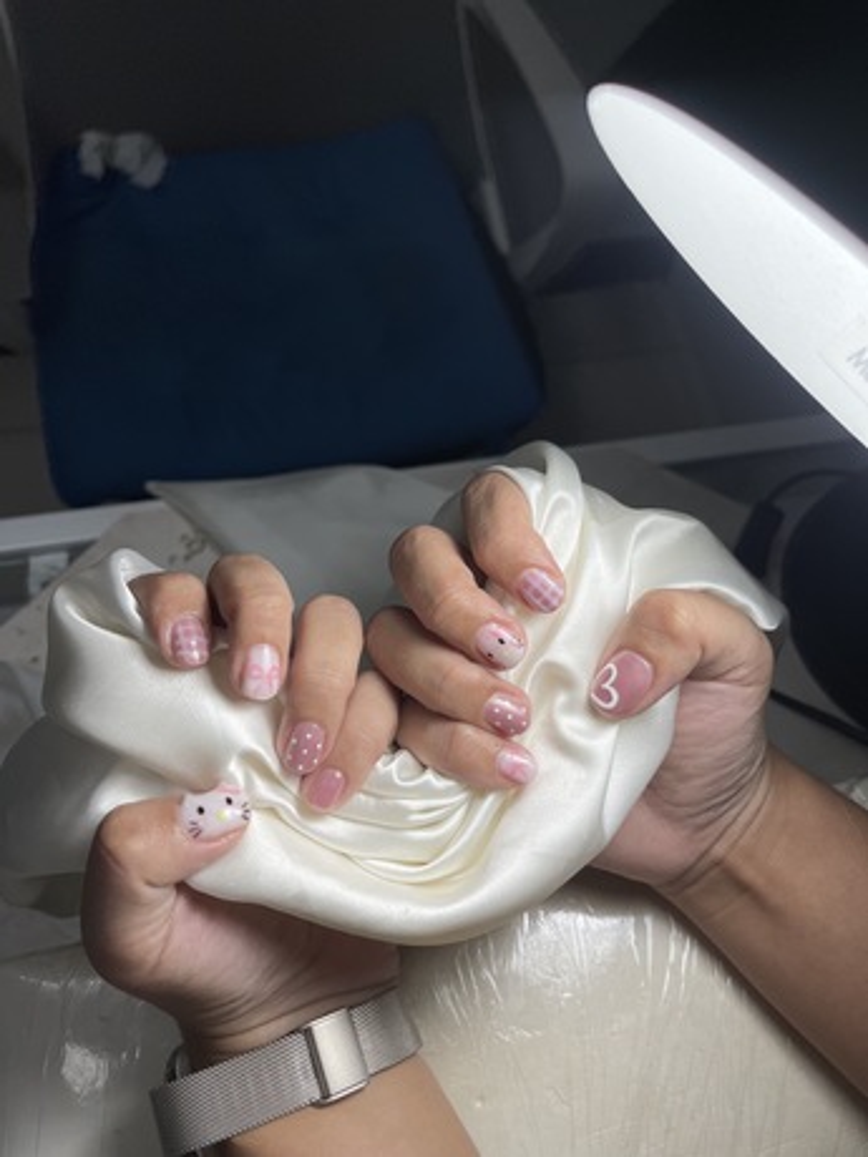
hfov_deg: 54.9
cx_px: 434
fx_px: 836
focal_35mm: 25
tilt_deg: -62.9
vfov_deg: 69.4
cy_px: 578
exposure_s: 1/684
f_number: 1.6
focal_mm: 5.1
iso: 32
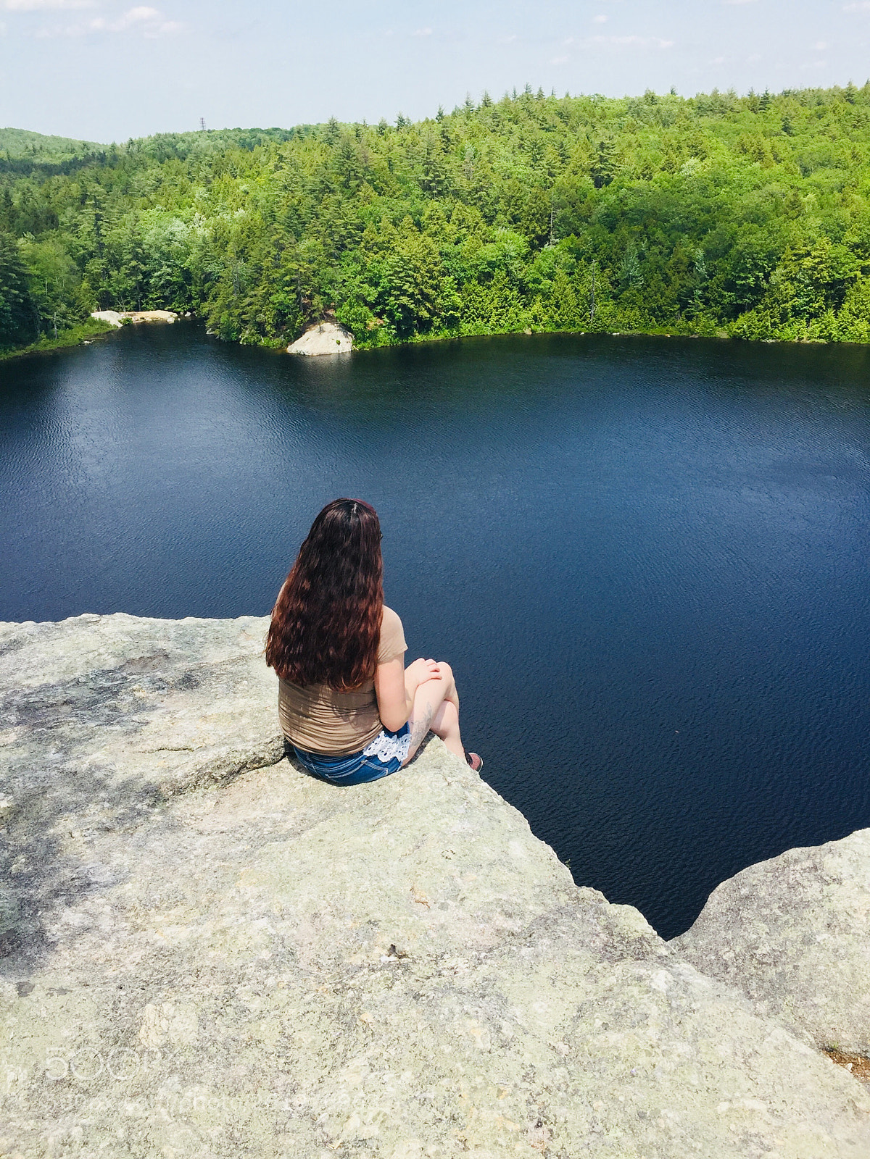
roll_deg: +2.2
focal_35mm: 29
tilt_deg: -23.0
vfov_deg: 61.7
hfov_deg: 48.2
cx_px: 435
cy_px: 580
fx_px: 972
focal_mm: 4.15
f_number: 2.2
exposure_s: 1/1412
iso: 32
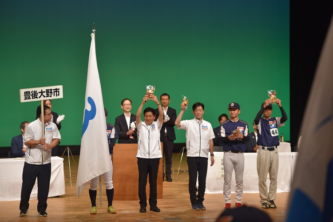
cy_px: 111
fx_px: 1179
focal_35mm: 128
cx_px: 166
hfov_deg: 16.1
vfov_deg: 10.8
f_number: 5
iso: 400
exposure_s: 1/100
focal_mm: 85
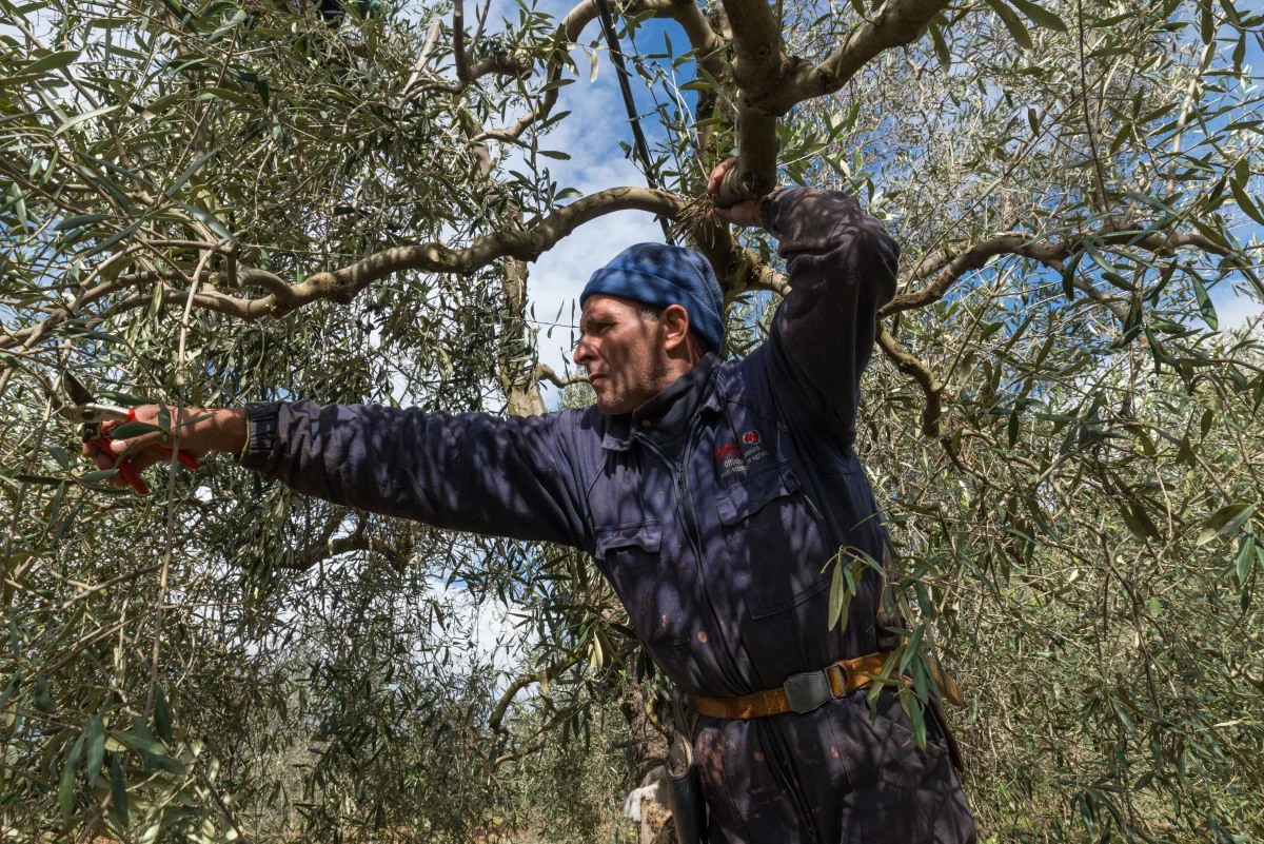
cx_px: 632
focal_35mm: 24
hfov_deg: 73.7
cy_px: 422
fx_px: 843
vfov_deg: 53.2
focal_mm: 24
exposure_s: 1/320
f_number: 11
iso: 400
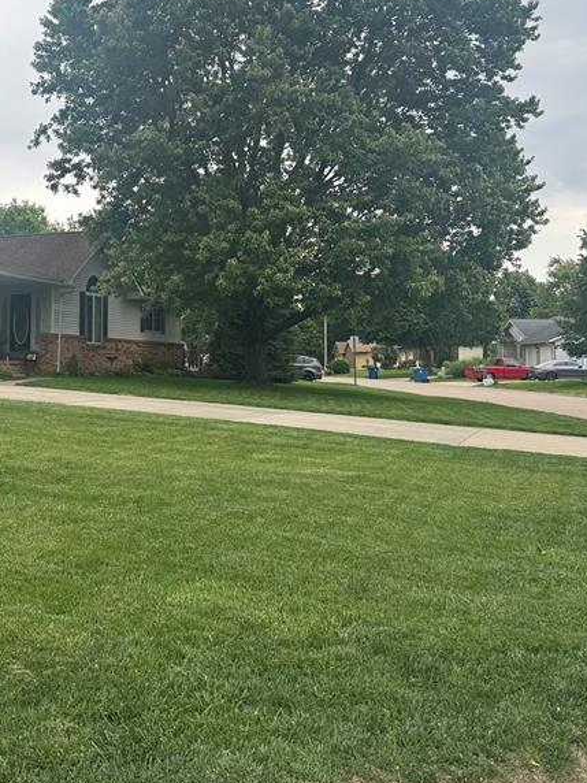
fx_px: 972
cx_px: 77
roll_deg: -0.5
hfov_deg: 32.2
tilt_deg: +3.7
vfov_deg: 43.5
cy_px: 286
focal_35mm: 43
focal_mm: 6.76
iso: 80
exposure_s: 1/1721
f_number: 1.78
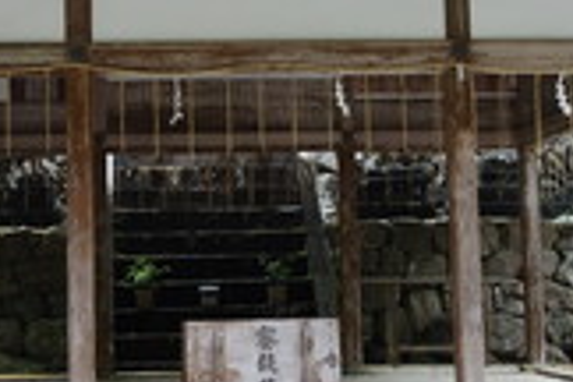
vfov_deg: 17.5
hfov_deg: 26.0
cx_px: 255
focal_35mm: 78
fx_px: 1241
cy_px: 159
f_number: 2.2
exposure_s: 1/100
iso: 125
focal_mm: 10.4
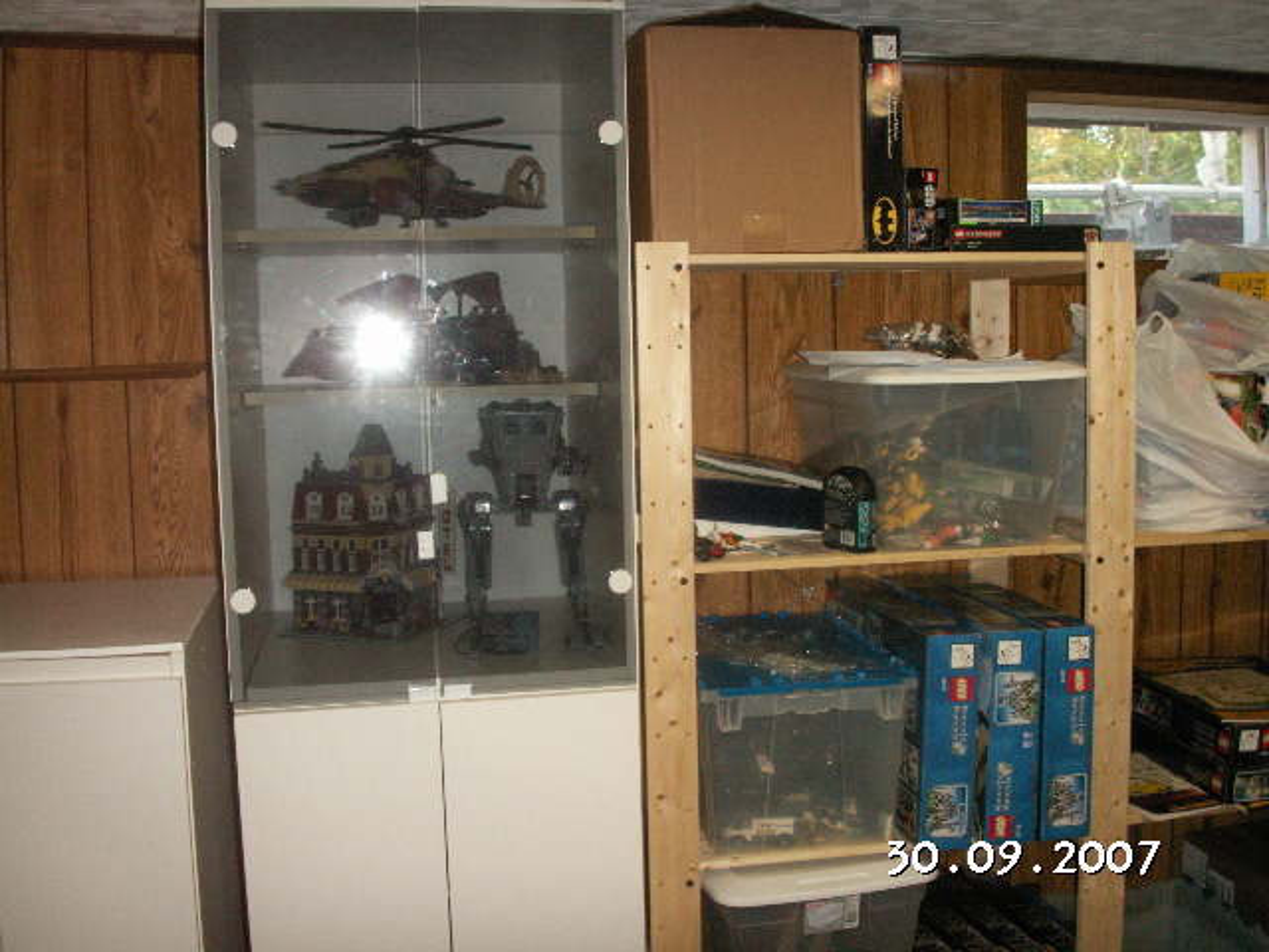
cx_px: 634
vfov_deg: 38.7
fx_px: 1356
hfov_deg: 50.1
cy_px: 476
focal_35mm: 37
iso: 160
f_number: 3.5
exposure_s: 1/40
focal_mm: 7.7
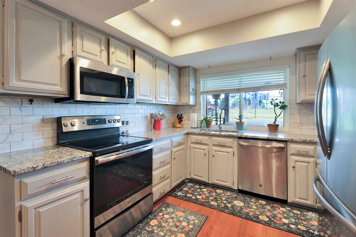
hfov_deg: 96.8
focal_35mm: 16
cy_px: 118
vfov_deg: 73.7
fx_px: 158
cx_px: 178
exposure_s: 1/8
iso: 160
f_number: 9
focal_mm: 16
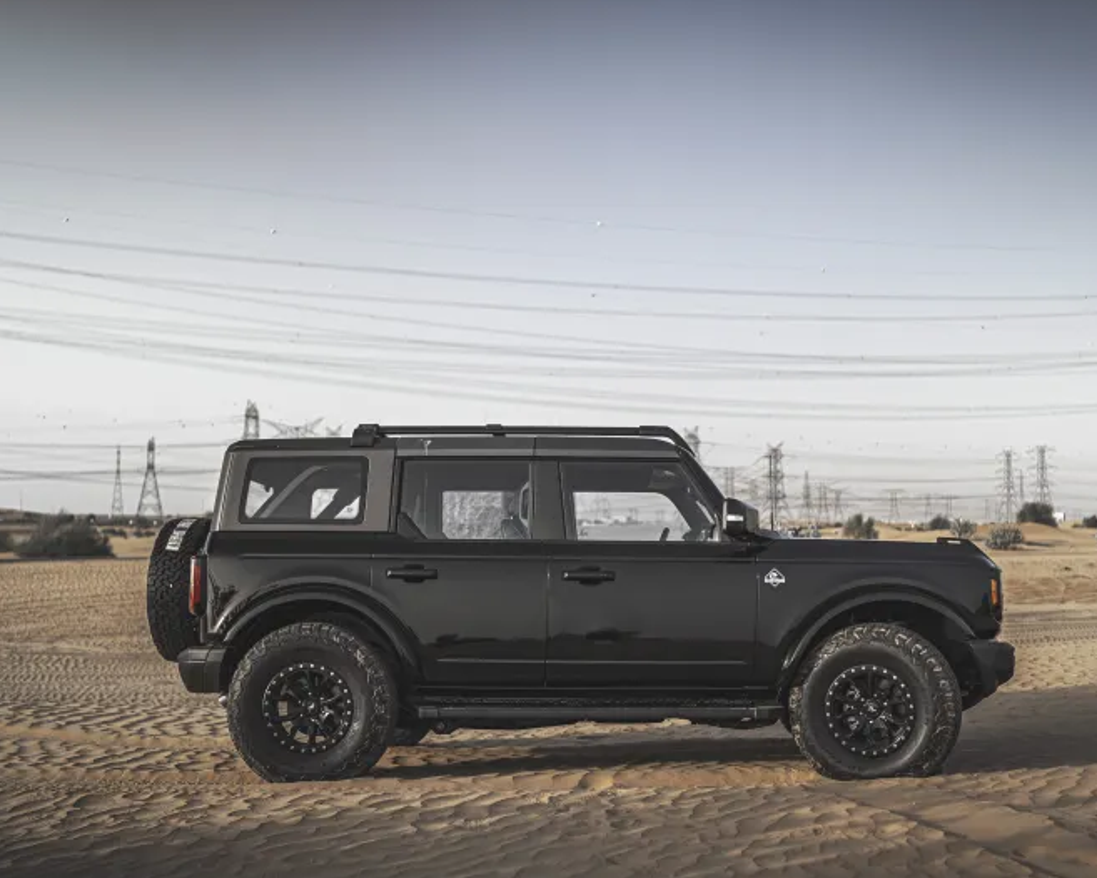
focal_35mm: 40
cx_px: 581
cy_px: 437
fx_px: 1299
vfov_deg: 37.4
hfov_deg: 45.8
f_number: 1.4
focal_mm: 35
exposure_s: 1/100
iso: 400
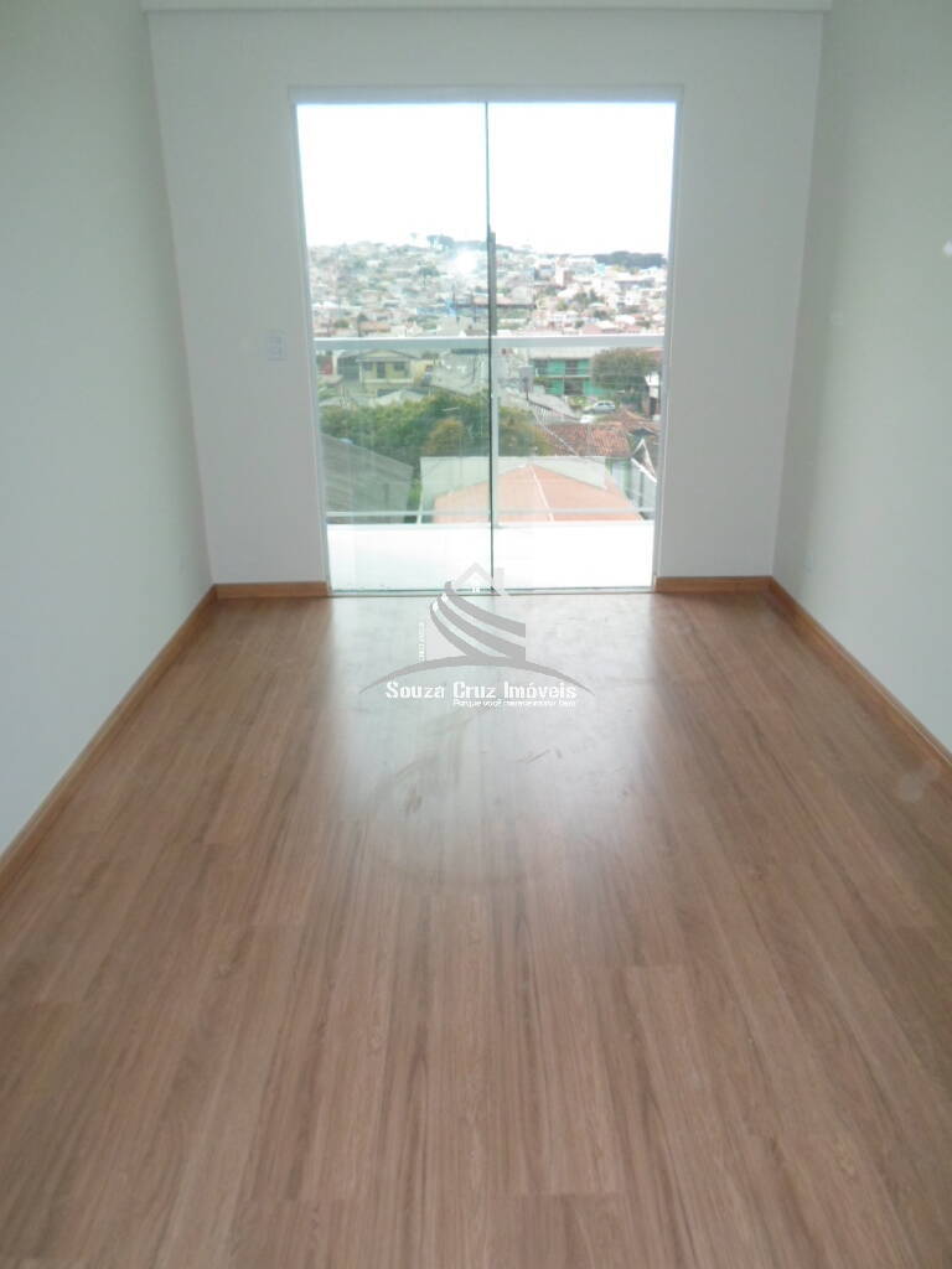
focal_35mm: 25
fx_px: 917
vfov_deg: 69.4
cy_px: 634
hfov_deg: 54.9
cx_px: 476
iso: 160
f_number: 2.5
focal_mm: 4.5
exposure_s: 1/1000
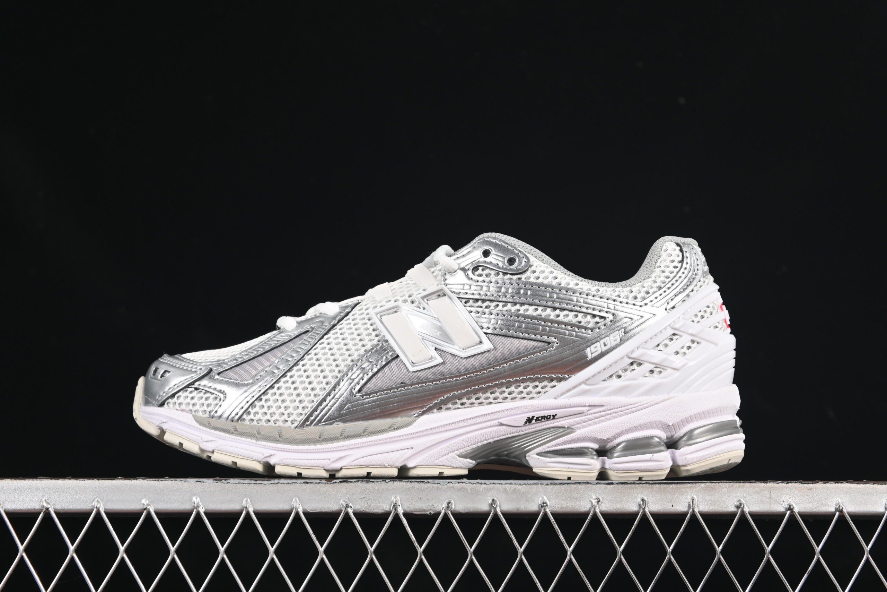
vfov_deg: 18.2
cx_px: 444
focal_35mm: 75
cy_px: 296
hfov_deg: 27.0
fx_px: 1848
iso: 160
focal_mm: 50
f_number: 7.1
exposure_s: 1/80
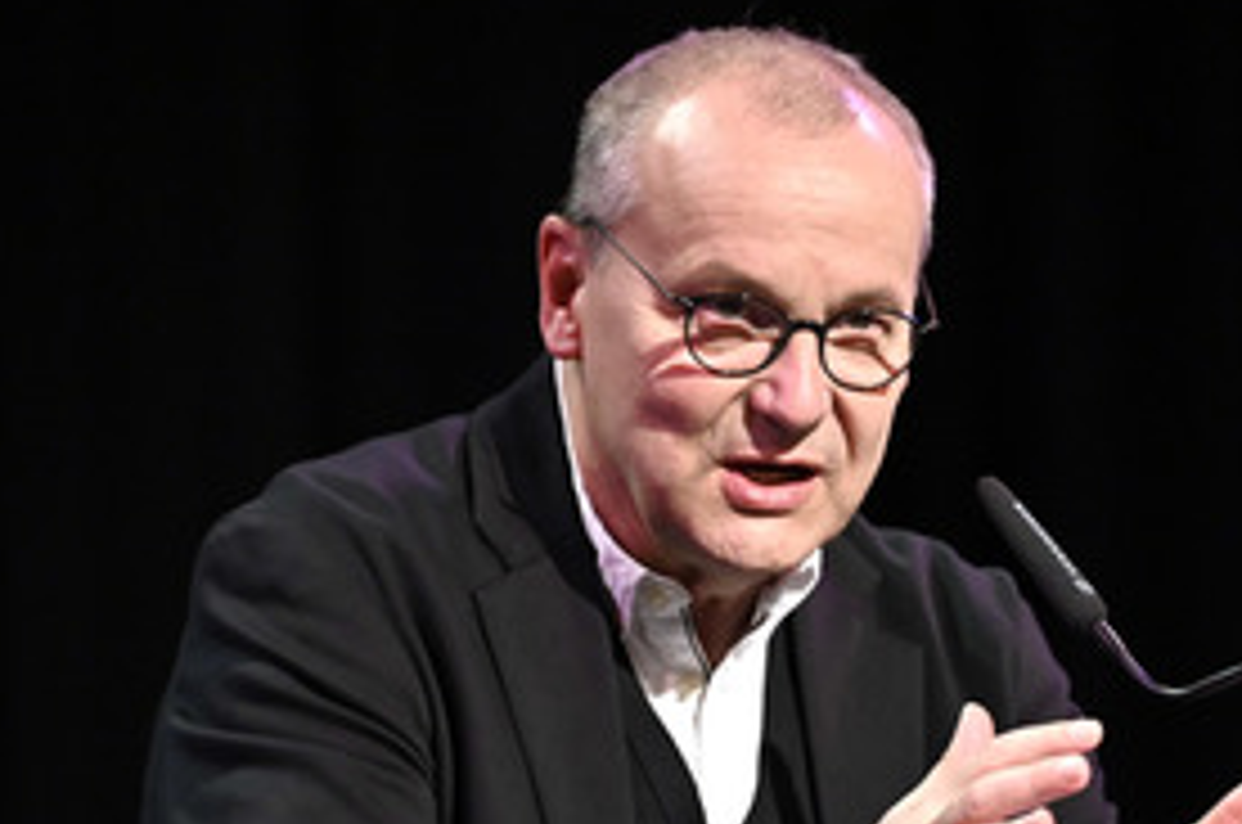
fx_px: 11262
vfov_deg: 4.2
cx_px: 893
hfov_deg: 6.3
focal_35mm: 327
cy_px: 612
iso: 1250
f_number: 2.8
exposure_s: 1/320
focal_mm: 200
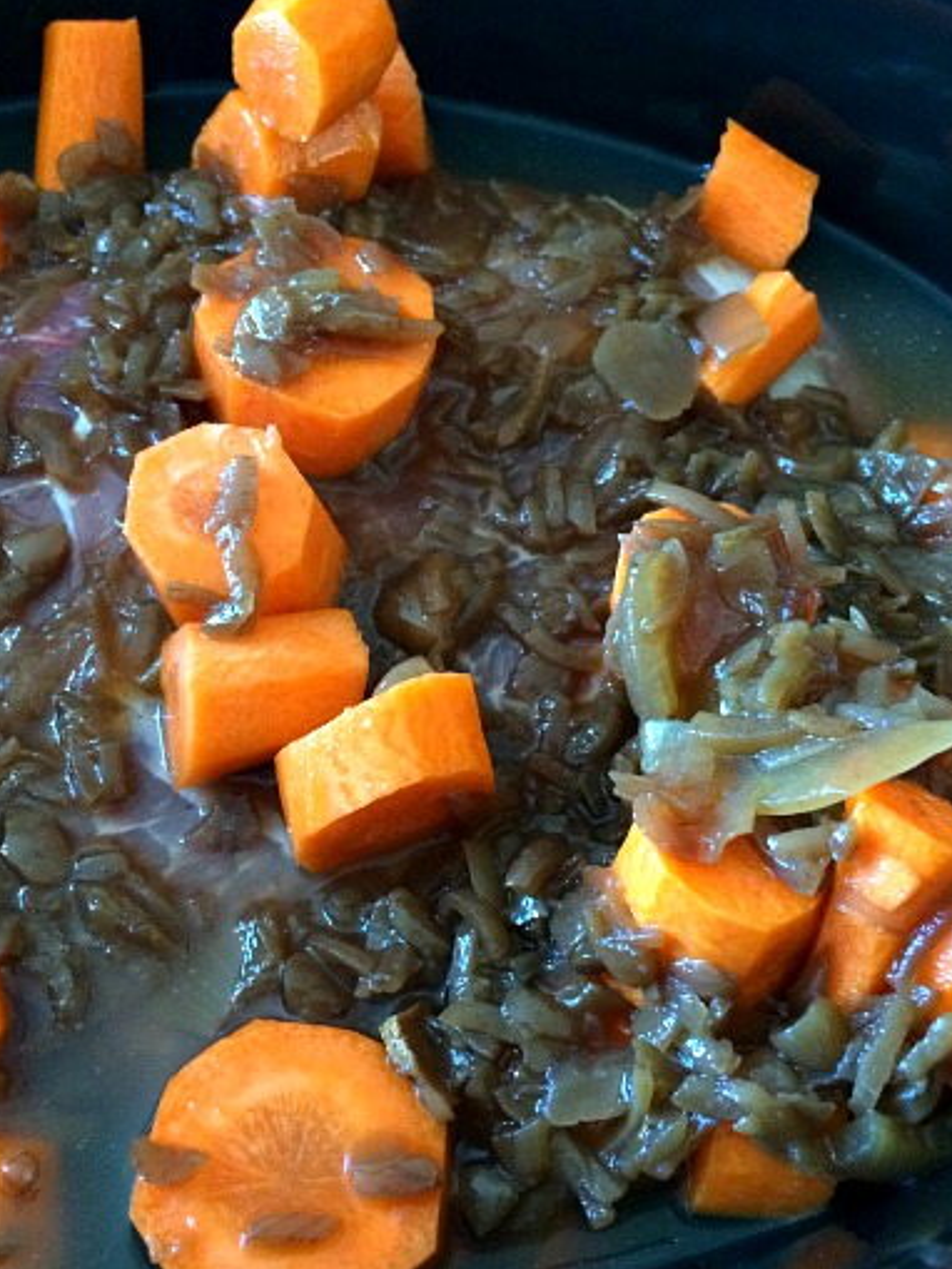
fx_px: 1393
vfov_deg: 49.0
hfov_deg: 37.7
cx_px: 444
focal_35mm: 38
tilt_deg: -61.9
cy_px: 607
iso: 320
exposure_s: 1/17
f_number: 2.2
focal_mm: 4.15
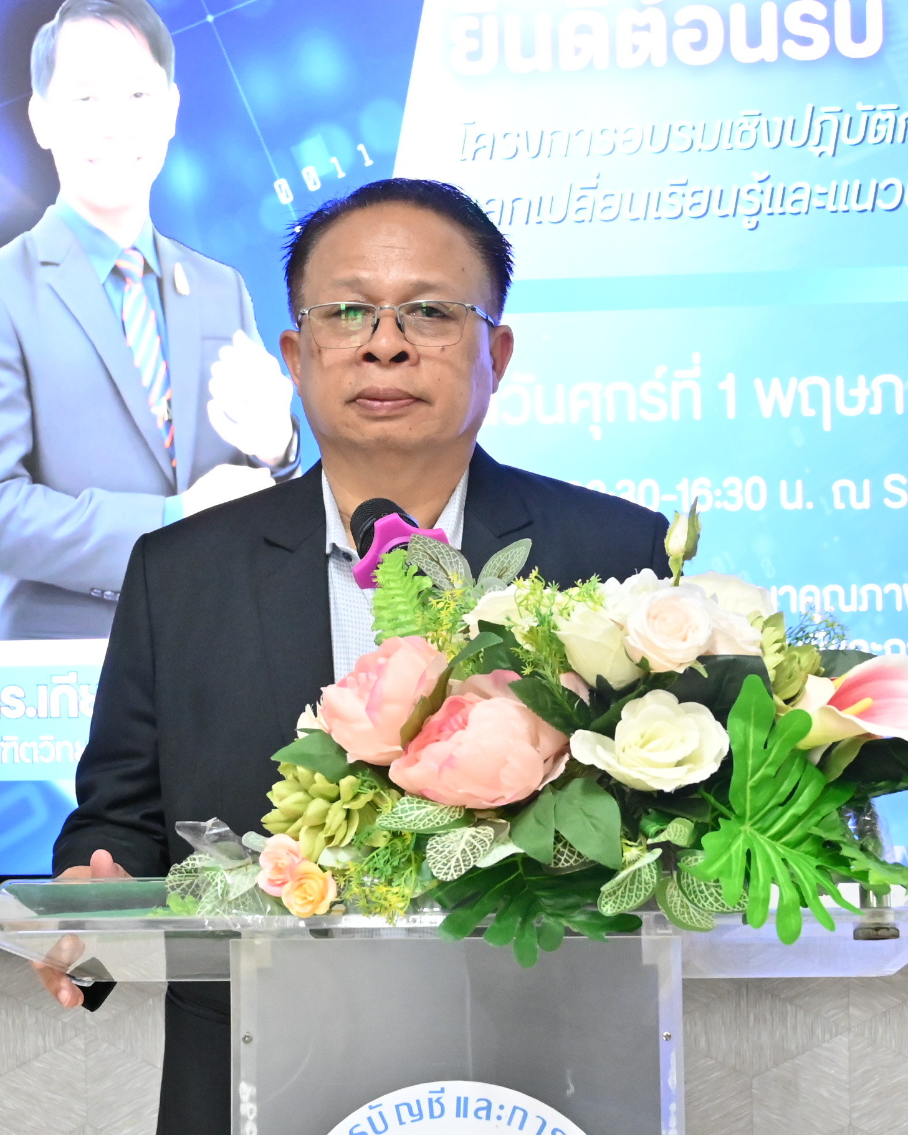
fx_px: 2586
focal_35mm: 77
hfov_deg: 19.9
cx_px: 400
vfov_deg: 24.7
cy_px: 608
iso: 5000
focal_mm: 33
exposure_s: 1/80
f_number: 5.6
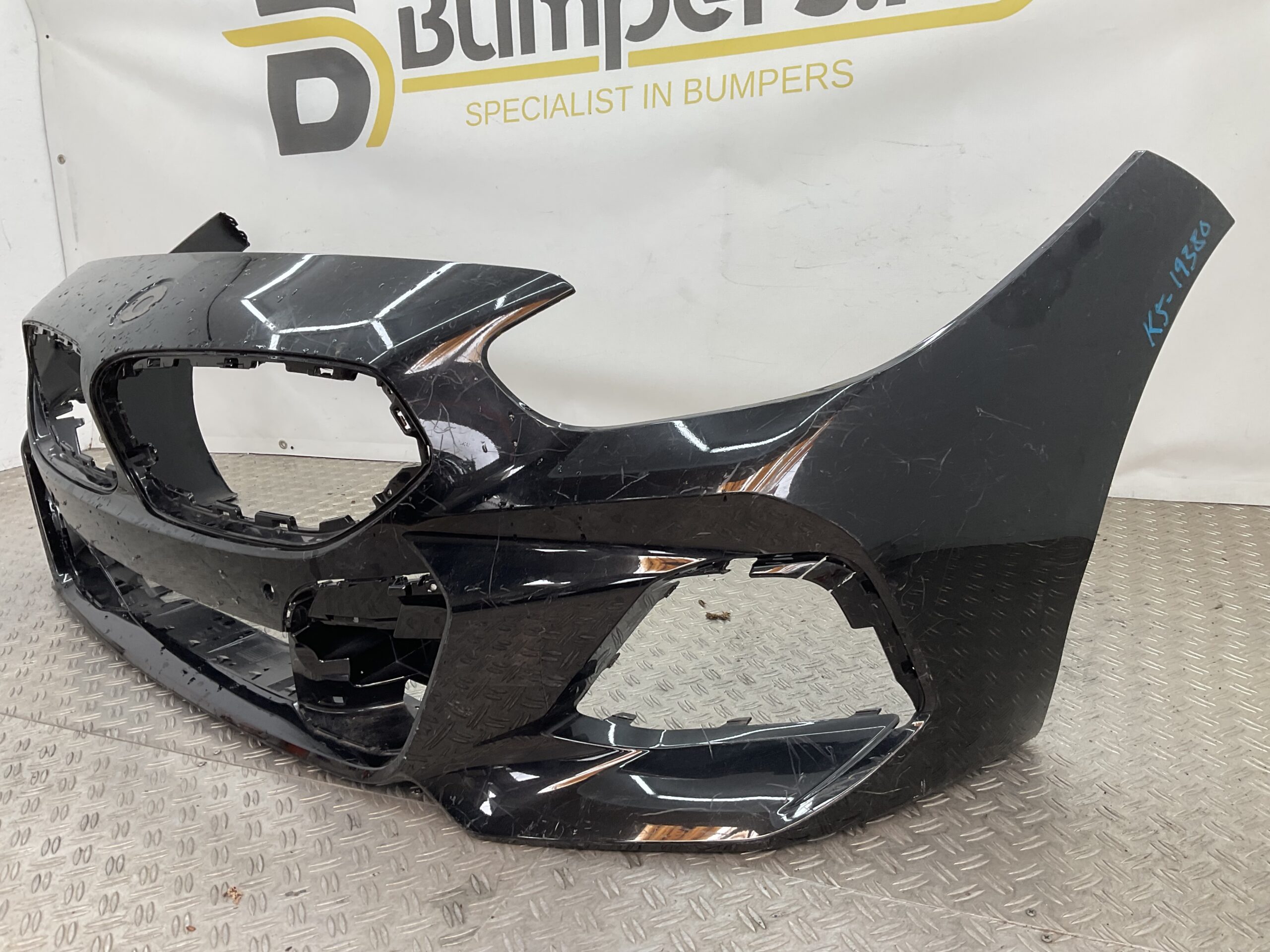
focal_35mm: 29
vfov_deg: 48.2
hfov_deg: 61.7
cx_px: 635
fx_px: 1064
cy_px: 476
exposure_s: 1/100
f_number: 1.8
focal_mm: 3
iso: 20
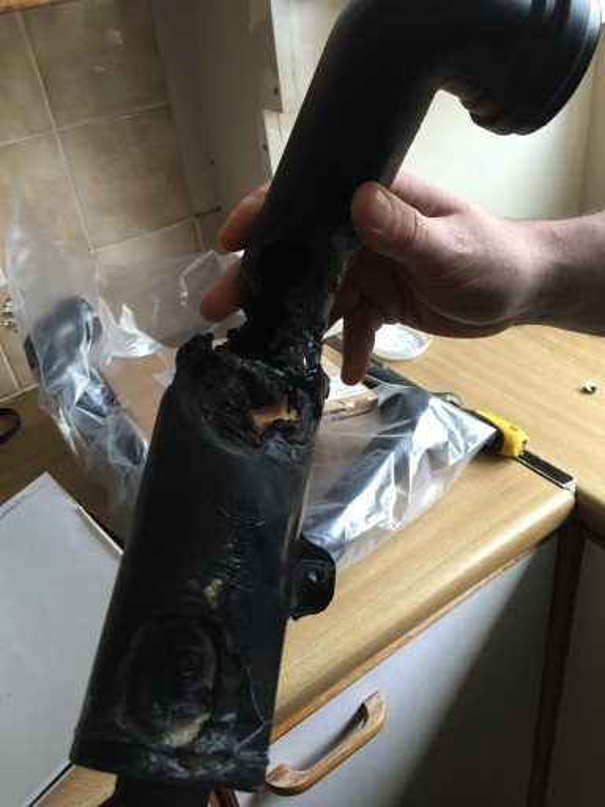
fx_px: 676
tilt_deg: -33.7
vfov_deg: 61.7
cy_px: 404
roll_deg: +9.3
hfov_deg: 48.2
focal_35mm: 29
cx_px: 302
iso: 50
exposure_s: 1/30
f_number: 2.2
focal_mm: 4.15
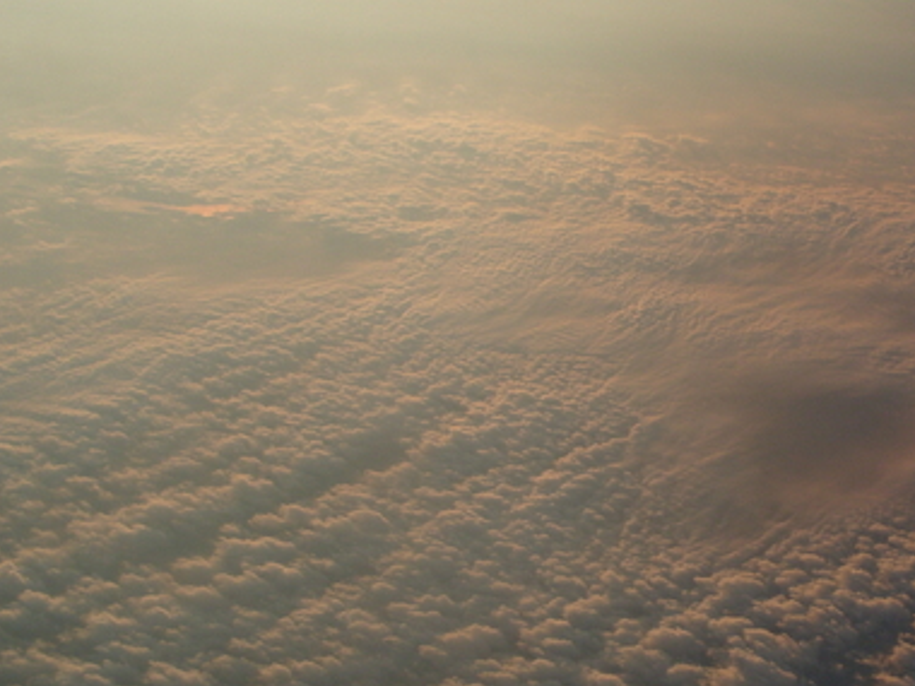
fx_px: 1560
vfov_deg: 24.8
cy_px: 361
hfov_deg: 31.9
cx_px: 725
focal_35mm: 59
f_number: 5.7
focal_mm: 7.8
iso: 80
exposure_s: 1/350
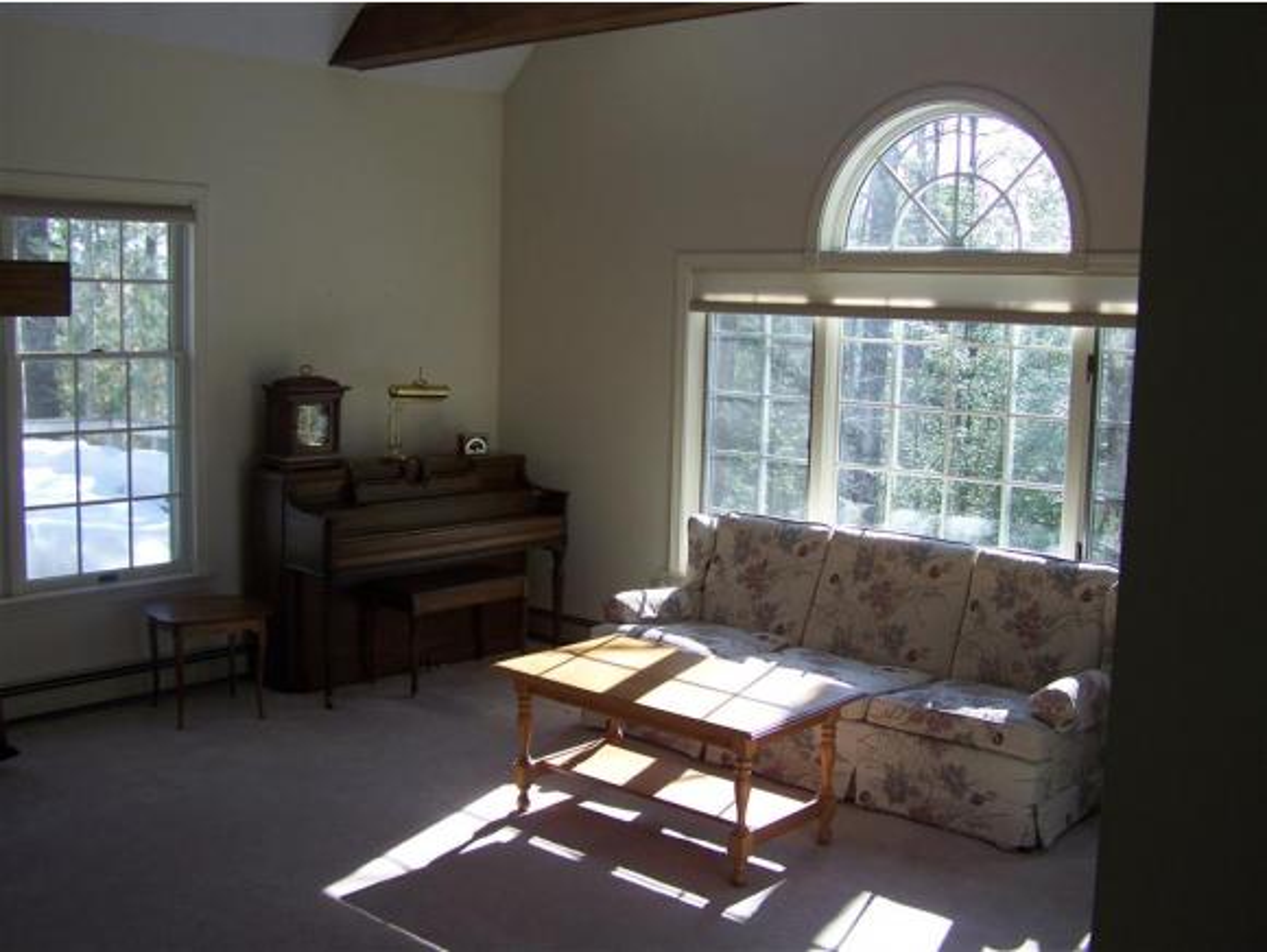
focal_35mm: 38
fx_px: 1392
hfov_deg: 48.9
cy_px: 476
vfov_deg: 37.8
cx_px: 634
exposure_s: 1/100
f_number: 2.8
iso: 64
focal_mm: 6.3
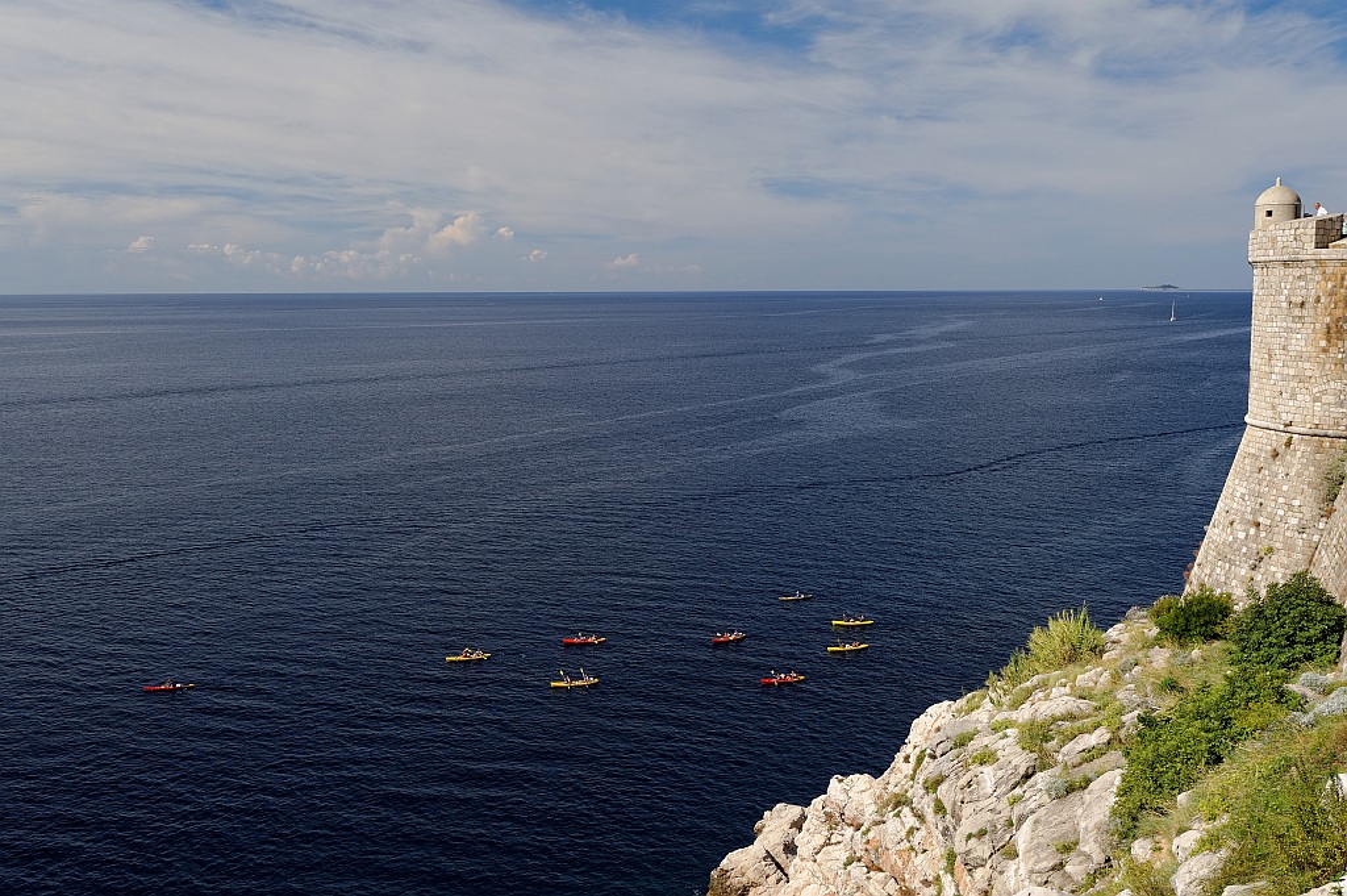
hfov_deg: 54.5
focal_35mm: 35
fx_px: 1308
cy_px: 448
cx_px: 674
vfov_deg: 37.8
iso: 200
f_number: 8
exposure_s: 1/200
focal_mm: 35
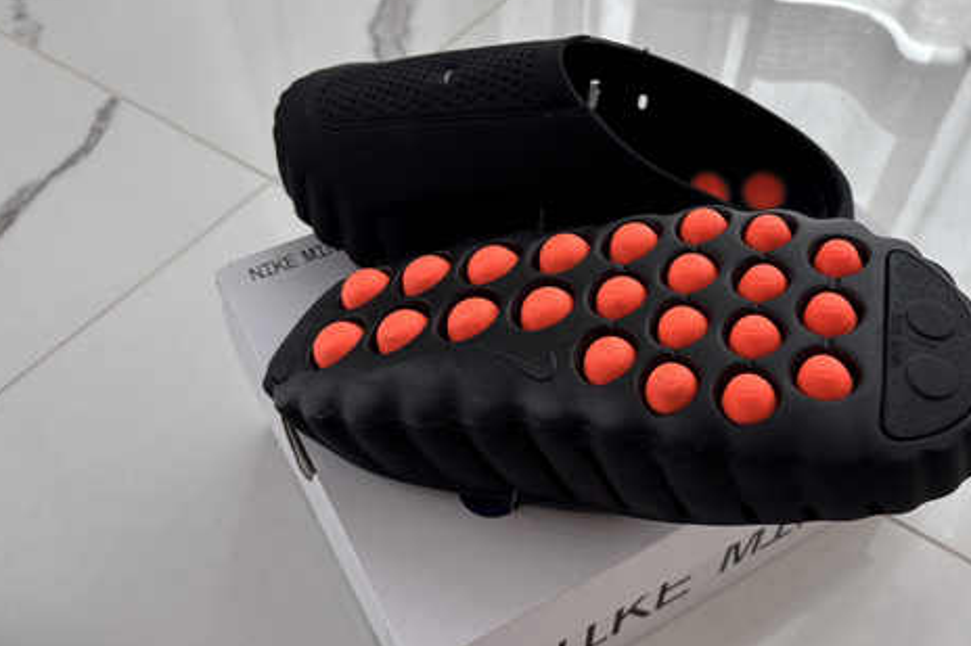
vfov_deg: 37.8
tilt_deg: -50.8
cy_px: 320
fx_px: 944
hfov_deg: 53.8
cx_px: 615
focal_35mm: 35
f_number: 1.6
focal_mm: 5.96
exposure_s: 1/121
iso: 64
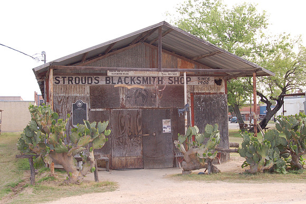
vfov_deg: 31.9
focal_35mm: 42
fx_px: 357
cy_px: 102
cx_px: 153
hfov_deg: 46.4
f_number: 11
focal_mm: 28
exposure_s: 1/160
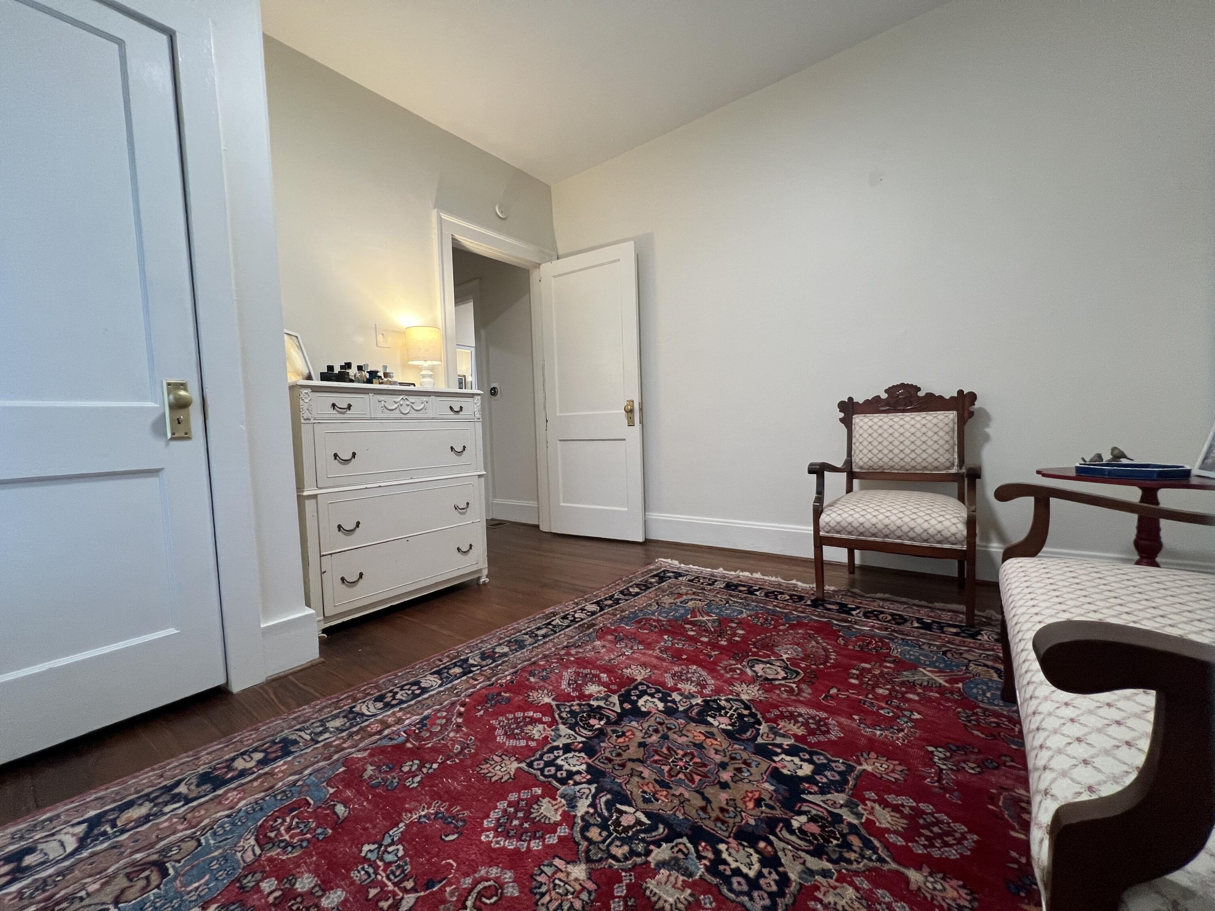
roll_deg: +1.9
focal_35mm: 13
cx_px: 608
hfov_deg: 106.2
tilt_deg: -3.6
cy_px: 456
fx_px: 456
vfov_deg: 89.9
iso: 200
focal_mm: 1.57
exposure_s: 1/60
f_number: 1.8
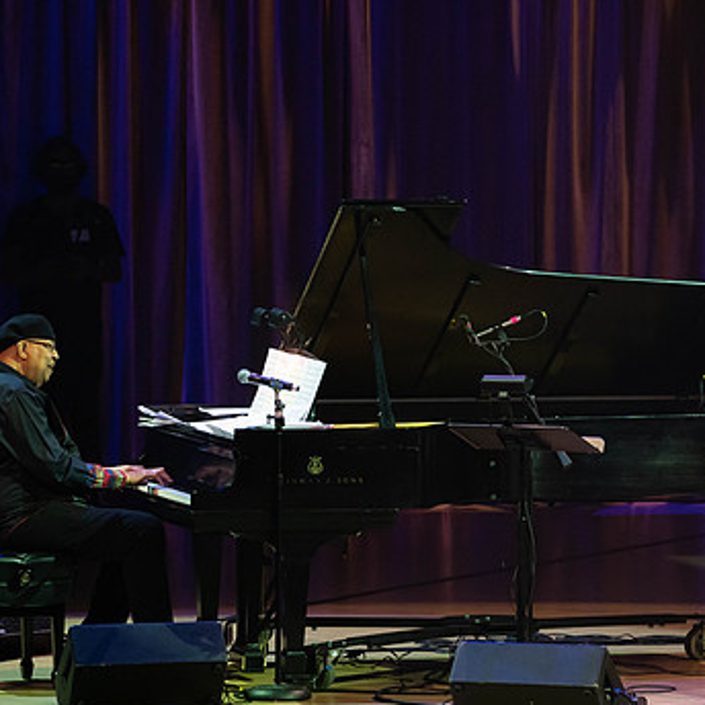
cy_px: 388
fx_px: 8549
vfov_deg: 4.7
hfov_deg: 4.7
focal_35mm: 371
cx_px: 510
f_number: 5.6
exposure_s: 1/200
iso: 3200
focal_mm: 259
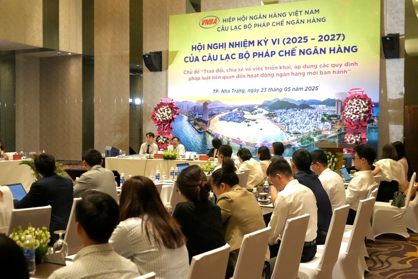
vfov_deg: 30.5
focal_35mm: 44
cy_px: 140
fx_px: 511
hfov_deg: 44.5
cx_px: 209
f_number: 4.5
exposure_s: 1/160
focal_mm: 44
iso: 6400
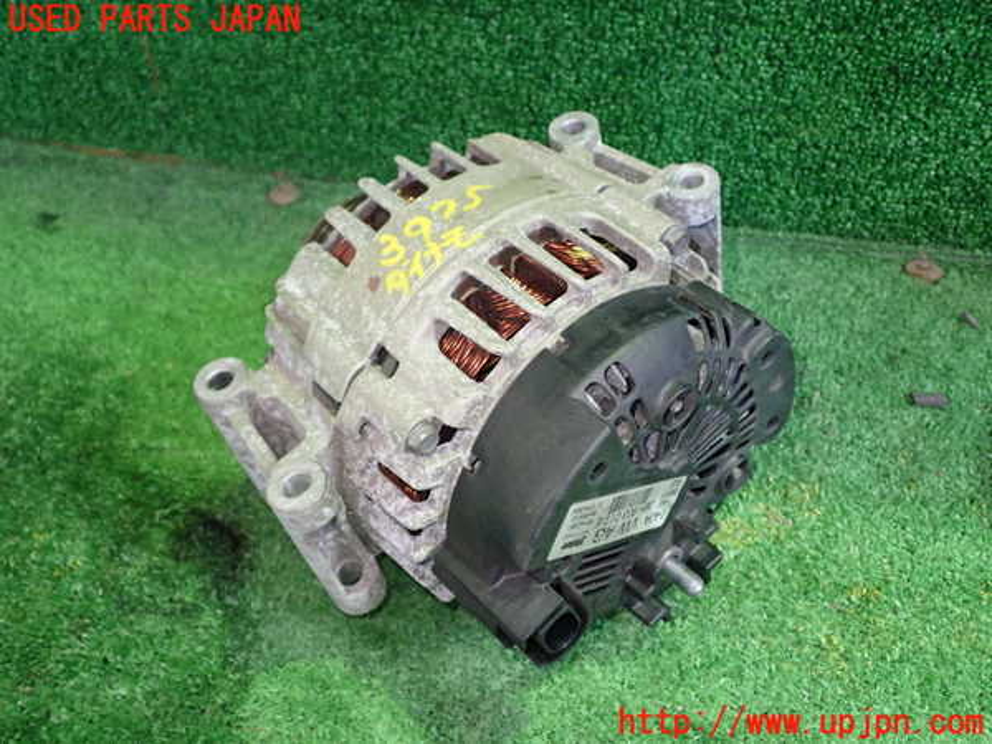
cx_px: 496
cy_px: 372
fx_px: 1032
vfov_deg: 39.7
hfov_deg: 51.4
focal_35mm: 36
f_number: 2.5
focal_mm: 6.37
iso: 640
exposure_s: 1/40
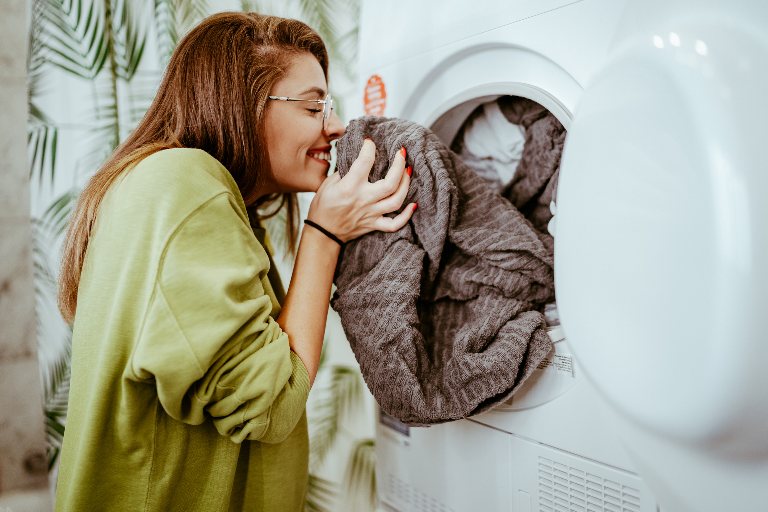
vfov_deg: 37.9
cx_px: 384
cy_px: 256
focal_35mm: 35
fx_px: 747
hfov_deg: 54.4
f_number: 1.4
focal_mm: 35
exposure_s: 1/320
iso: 1600
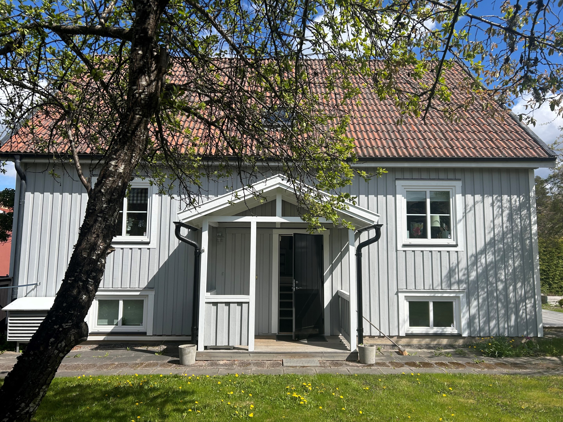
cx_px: 282
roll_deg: -0.2
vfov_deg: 53.1
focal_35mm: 26
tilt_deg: +6.2
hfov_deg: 67.3
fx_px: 423
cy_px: 211
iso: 50
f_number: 1.5
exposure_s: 1/4630
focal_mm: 5.7
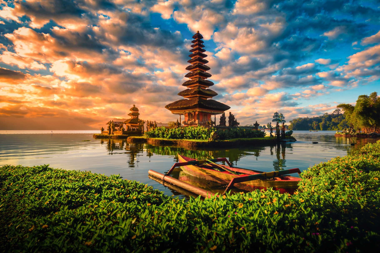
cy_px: 120
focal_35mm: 20
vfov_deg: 61.9
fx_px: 211
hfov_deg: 83.9
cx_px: 197
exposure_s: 1/400
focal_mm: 19
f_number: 8
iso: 100
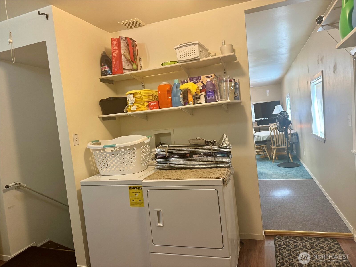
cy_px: 134
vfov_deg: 56.8
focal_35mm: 24
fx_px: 247
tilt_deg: -3.1
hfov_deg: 71.6
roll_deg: +5.5
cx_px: 178
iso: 160
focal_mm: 6.76
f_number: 1.78
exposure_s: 1/60
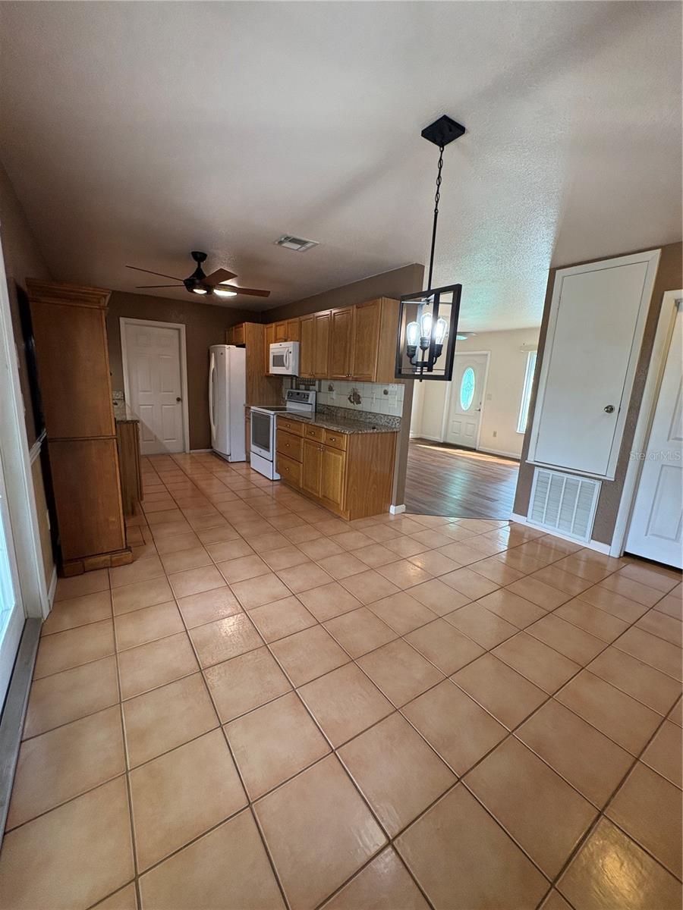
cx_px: 342
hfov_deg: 85.7
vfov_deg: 102.1
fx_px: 368
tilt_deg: -12.4
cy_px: 455
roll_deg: -2.9
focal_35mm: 14
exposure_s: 1/120
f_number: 2.2
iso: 320
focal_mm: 2.22
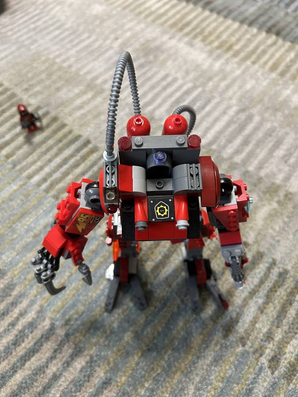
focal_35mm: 26
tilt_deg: -58.7
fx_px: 298
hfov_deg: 53.1
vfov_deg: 67.3
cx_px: 149
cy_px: 198
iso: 500
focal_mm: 5.7
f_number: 1.5
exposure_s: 1/50
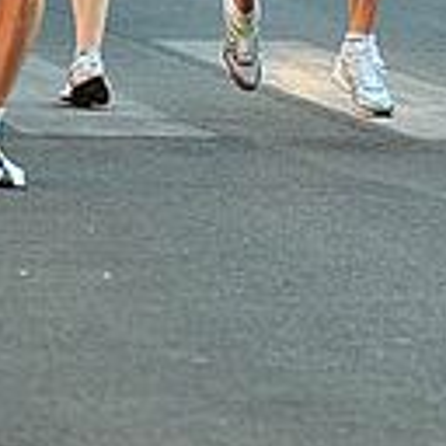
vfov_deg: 5.5
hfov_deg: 5.4
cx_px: 787
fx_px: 4635
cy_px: -214
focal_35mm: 318
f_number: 4.5
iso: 800
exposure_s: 1/400
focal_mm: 80
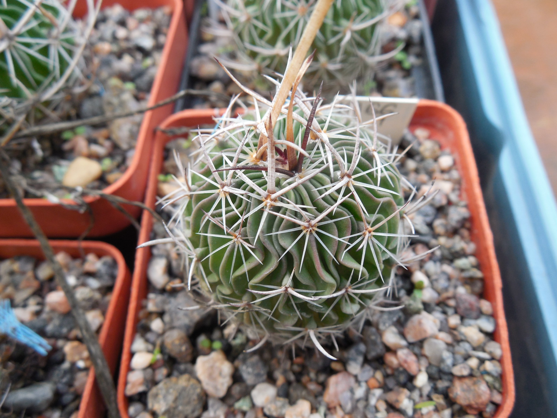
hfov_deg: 58.4
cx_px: 278
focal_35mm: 31
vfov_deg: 45.4
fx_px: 499
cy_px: 209
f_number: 3.6
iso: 125
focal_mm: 5.6
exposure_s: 1/40
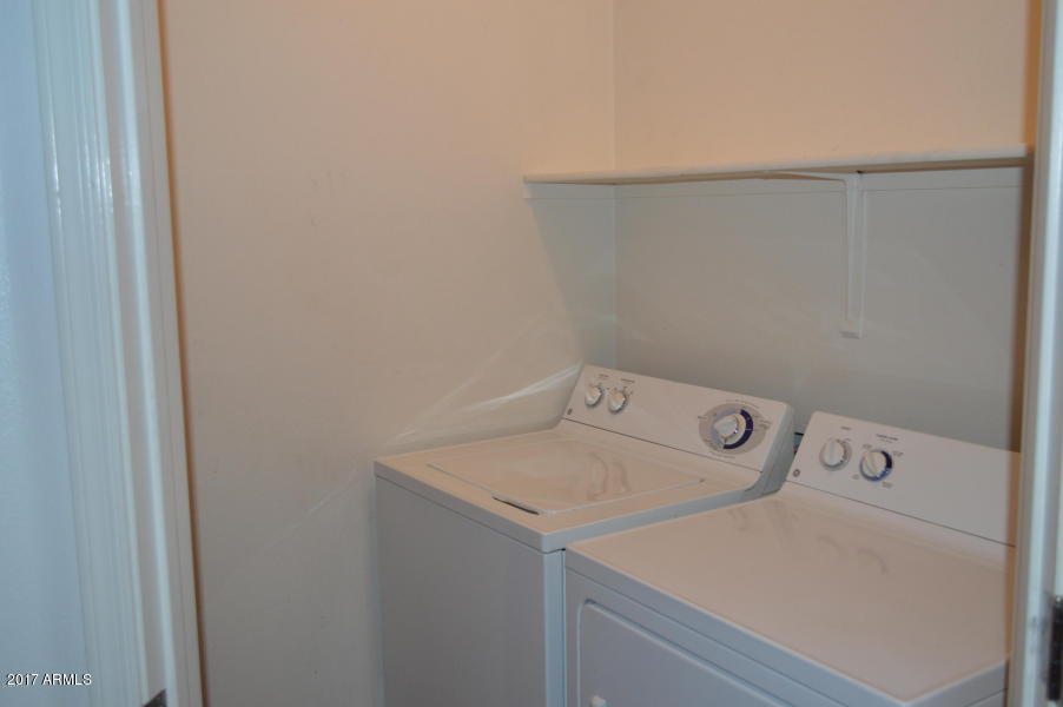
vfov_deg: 39.9
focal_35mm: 33
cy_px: 354
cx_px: 532
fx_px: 974
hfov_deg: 57.3
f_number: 4
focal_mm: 22
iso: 560
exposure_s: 1/60
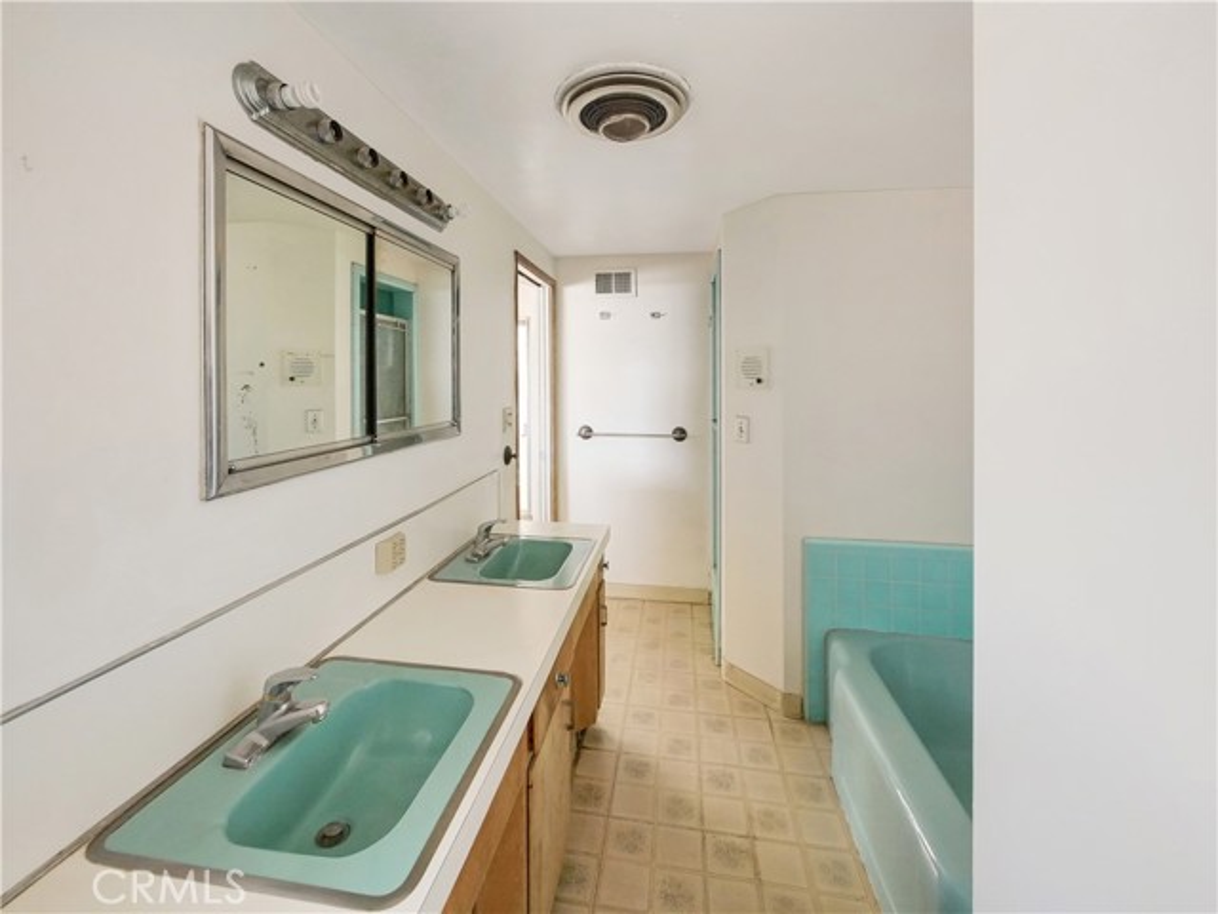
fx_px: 493
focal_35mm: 14
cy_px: 457
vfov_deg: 85.7
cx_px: 609
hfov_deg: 102.1
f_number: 4
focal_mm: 7
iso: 1000
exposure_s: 1/60
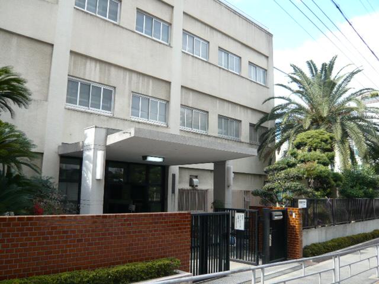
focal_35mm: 28
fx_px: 307
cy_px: 142
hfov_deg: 63.4
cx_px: 190
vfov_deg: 49.7
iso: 100
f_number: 2.8
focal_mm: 4.6
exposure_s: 1/250
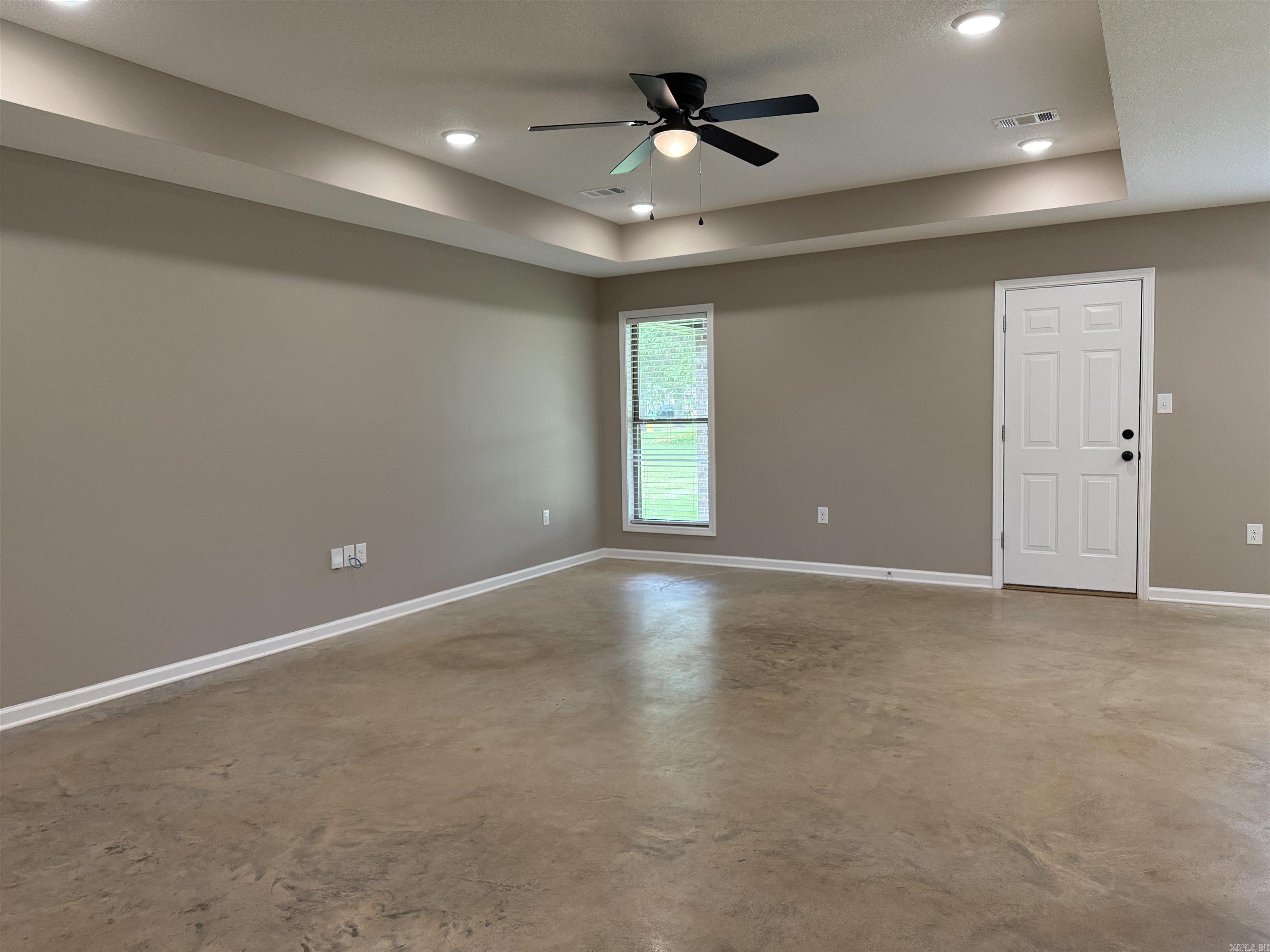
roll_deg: +0.7
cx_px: 635
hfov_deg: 71.6
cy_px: 476
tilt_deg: -3.5
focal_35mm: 24
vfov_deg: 56.8
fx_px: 881
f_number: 1.78
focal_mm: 6.76
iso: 200
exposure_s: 1/188
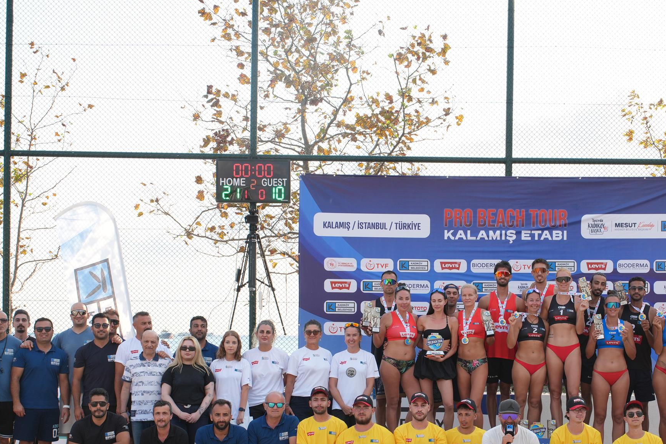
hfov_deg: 33.8
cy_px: 335
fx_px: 1092
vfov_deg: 22.8
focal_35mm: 59
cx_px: 414
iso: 400
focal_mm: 34
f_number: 5.6
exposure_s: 1/500
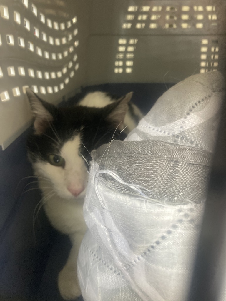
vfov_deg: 63.4
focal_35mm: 28
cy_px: 150
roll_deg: -4.8
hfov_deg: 49.7
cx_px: 113
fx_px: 244
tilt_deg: -24.2
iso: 200
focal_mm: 3.99
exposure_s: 1/60
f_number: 1.8
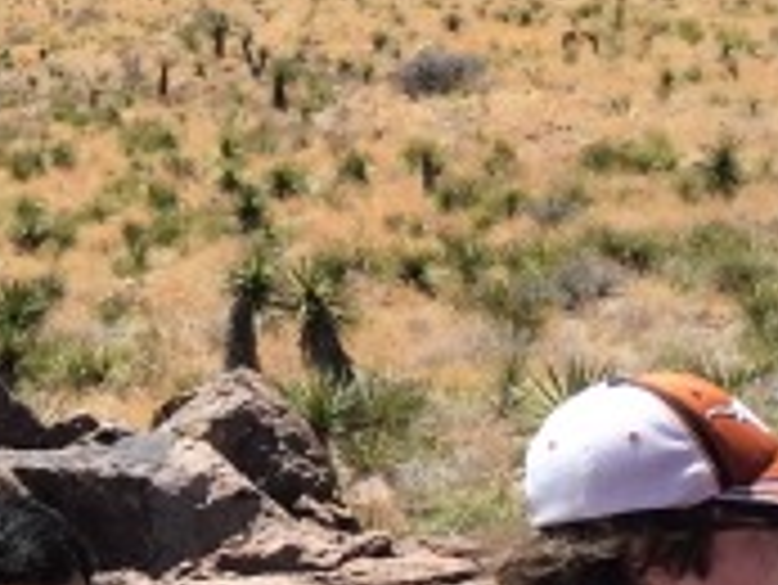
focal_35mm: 134
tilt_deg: -30.8
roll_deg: +2.3
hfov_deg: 13.6
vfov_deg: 11.1
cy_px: 279
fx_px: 3014
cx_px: -504
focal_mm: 4.15
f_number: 2.2
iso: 32
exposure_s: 1/1520
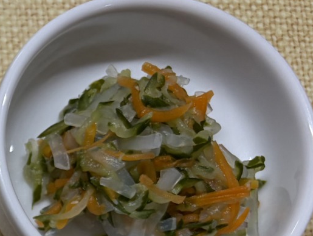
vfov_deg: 12.5
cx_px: -261
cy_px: 351
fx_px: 1022
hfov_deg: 15.0
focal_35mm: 113
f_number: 1.6
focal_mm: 5.96
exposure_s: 1/120
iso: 40
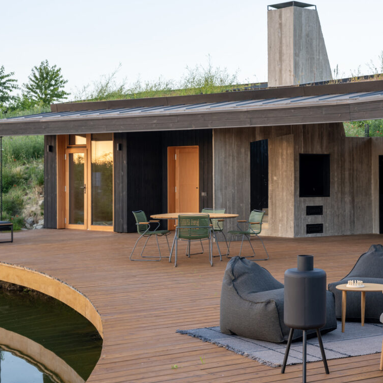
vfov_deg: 26.9
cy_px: 192
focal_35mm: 64
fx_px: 801
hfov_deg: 26.7
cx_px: 265
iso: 100
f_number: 9
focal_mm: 50
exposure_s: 1/40
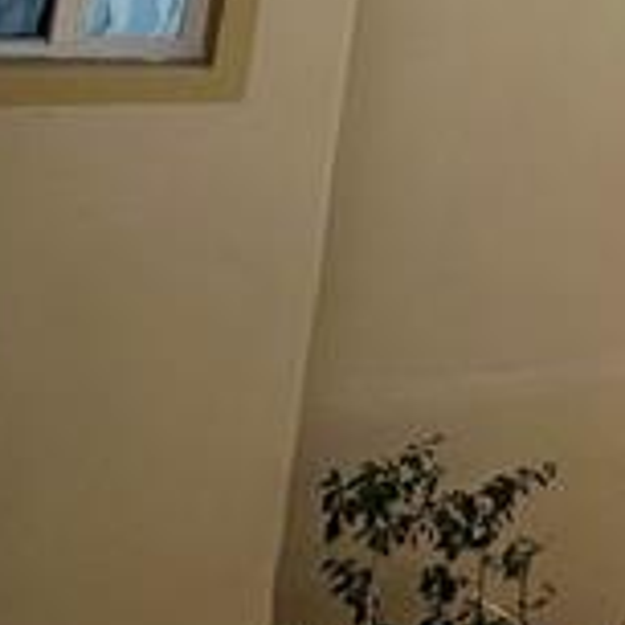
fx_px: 1695
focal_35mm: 83
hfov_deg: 17.6
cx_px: 1058
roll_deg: +2.5
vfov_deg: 16.2
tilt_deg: +24.9
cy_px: -621
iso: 50
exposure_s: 1/2817
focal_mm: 2.22
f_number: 2.2
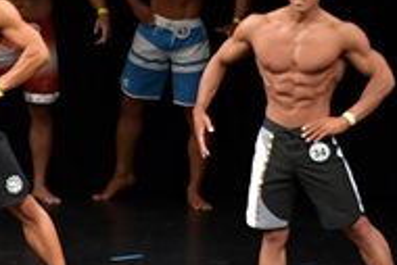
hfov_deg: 4.0
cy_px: 111
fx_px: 5717
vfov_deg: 2.7
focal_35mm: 518
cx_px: -210
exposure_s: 1/400
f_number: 5.6
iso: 3200
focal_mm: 85
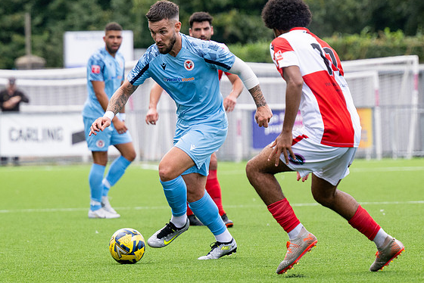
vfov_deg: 3.0
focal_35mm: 452
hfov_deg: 4.6
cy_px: 179
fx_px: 5326
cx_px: 136
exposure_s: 1/1250
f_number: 4
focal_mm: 190
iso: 400
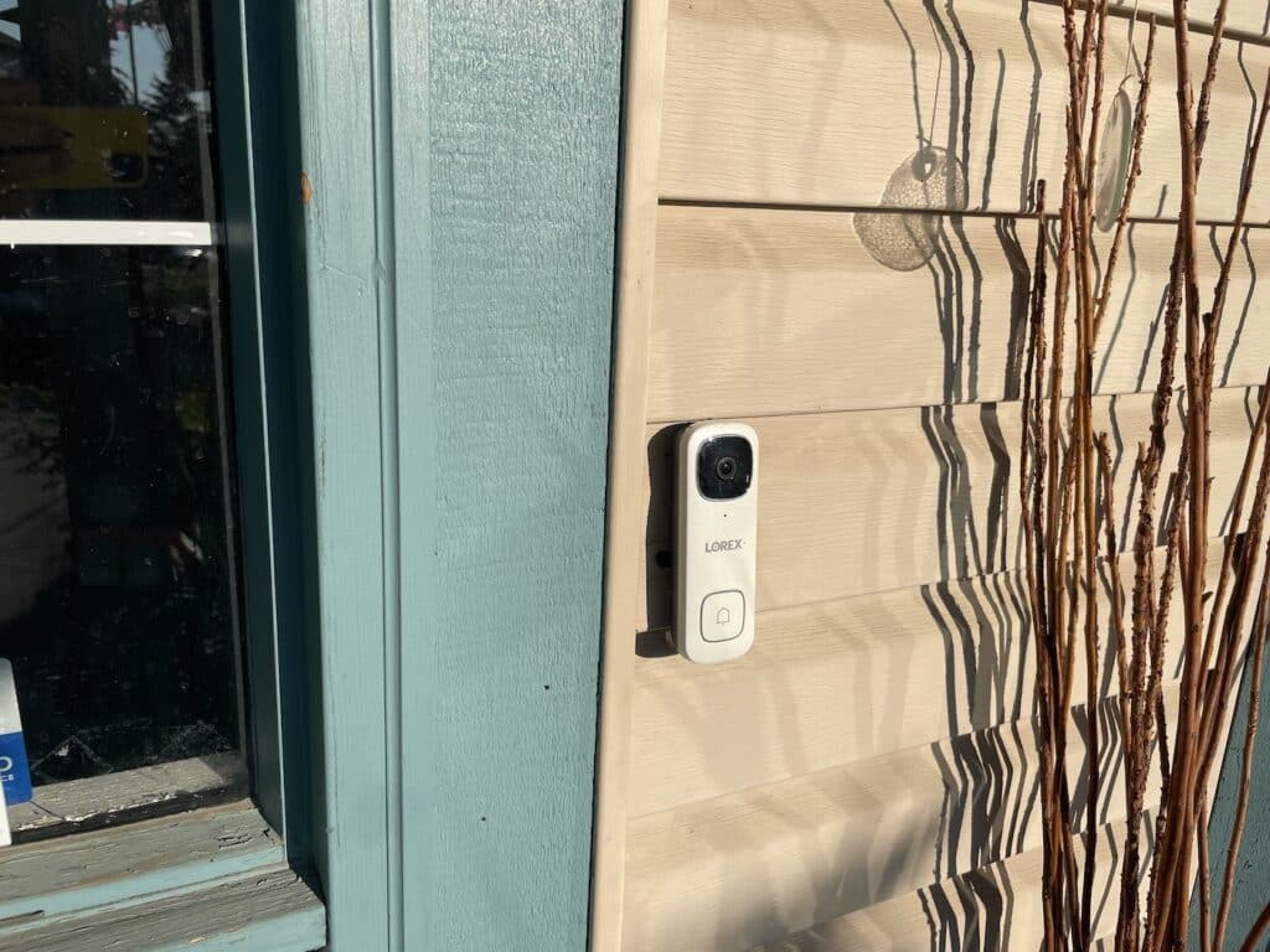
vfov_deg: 53.1
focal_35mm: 26
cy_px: 476
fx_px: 954
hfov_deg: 67.3
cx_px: 635
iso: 32
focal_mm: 4.2
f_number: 1.6
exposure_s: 1/6135
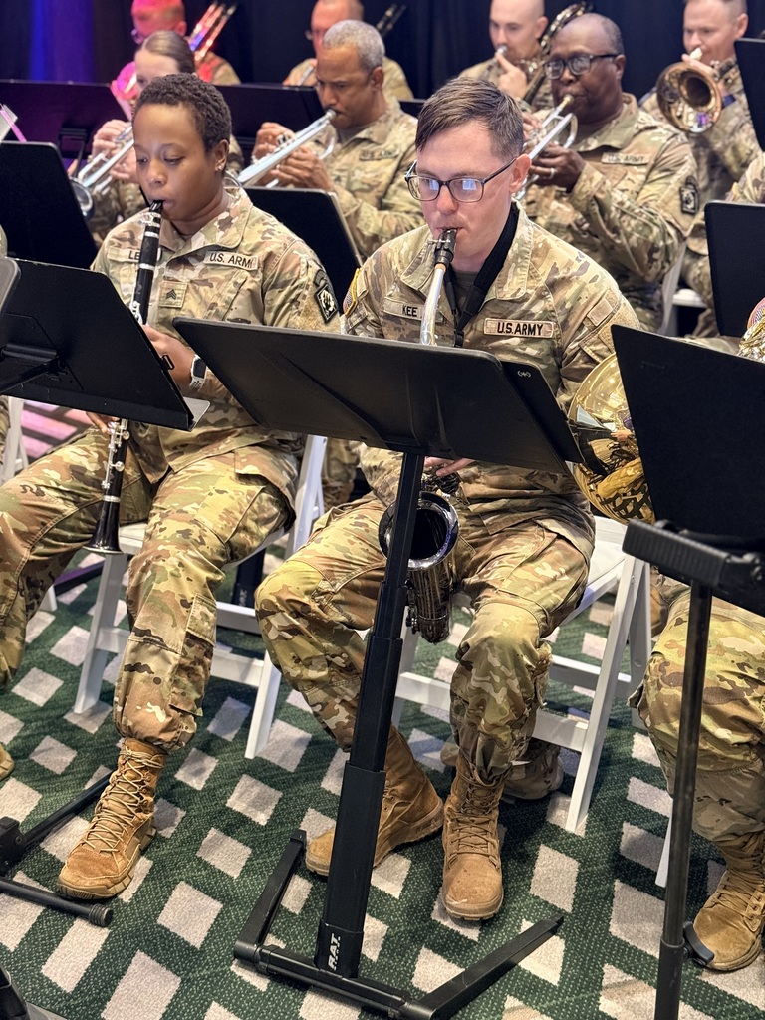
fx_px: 1414
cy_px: 510
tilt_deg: -21.2
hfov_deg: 30.3
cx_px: 382
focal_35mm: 48
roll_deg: +0.7
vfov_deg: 39.7
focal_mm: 6.76
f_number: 1.78
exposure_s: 1/40
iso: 400
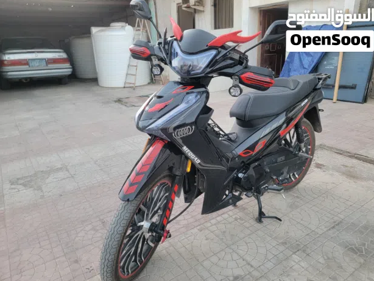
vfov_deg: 54.9
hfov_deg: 69.3
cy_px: 140
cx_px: 194
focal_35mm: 25
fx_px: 270
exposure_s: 1/120
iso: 250
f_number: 1.8
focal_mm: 6.7
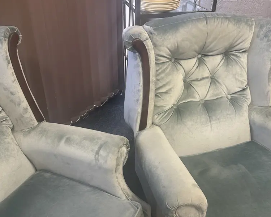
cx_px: 138
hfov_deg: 55.7
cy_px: 107
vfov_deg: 45.8
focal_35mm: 32
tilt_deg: -30.5
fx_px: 257
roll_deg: -1.3
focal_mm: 6.86
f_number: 1.78
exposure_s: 1/100
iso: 200
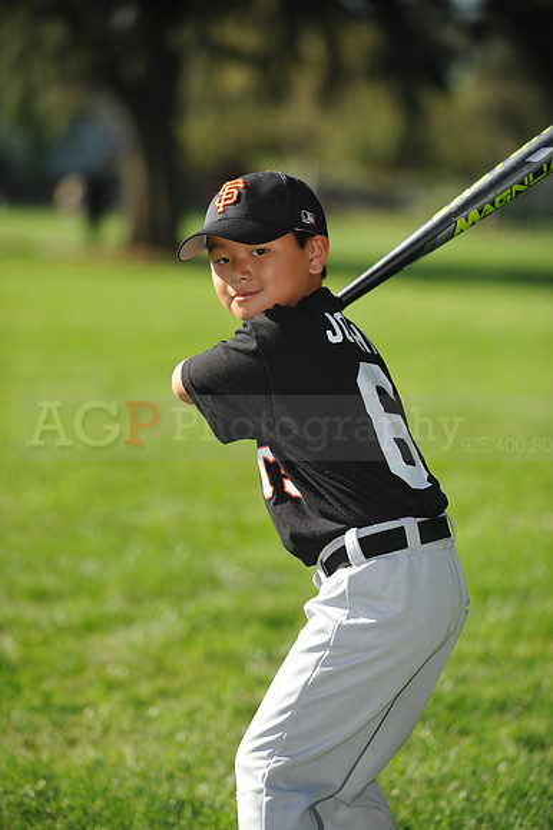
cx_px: 276
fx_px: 3575
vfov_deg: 13.3
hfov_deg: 8.8
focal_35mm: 155
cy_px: 415
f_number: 4
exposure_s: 1/1250
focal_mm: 155
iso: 200
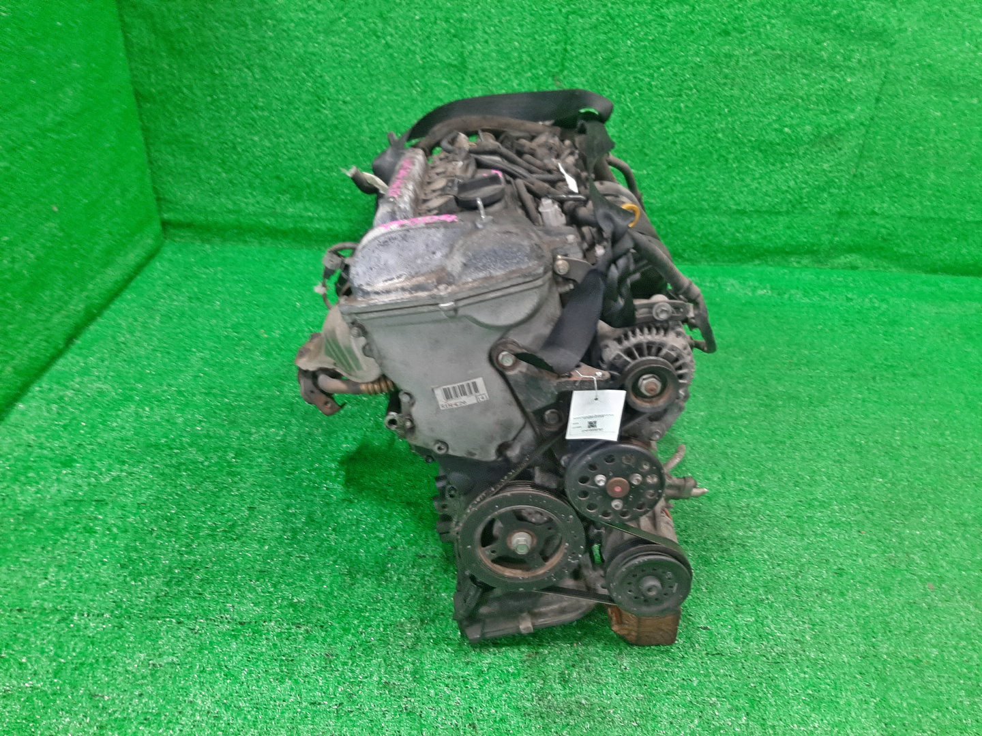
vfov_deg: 53.1
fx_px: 738
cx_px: 491
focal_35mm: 26
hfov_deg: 67.3
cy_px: 368
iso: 159
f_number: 1.7
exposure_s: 1/50
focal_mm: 3.93
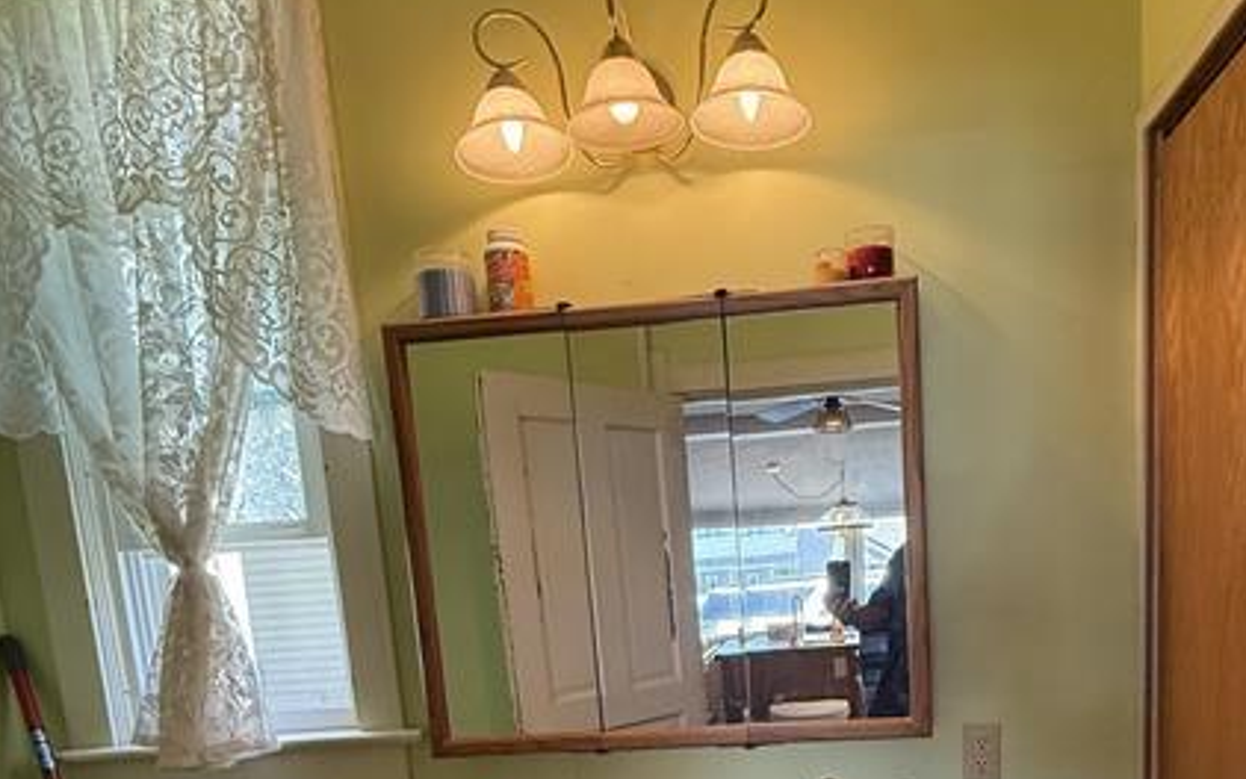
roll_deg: +2.6
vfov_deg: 41.9
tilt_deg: -5.7
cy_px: 717
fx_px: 917
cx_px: 750
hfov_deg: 67.7
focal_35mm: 27
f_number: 2.2
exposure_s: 1/120
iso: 320
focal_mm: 2.22
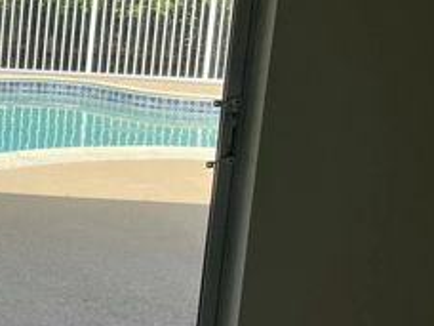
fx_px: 915
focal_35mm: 73
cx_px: -135
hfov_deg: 23.5
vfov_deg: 20.0
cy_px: 86
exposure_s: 1/2024
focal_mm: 5.1
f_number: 1.6
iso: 50
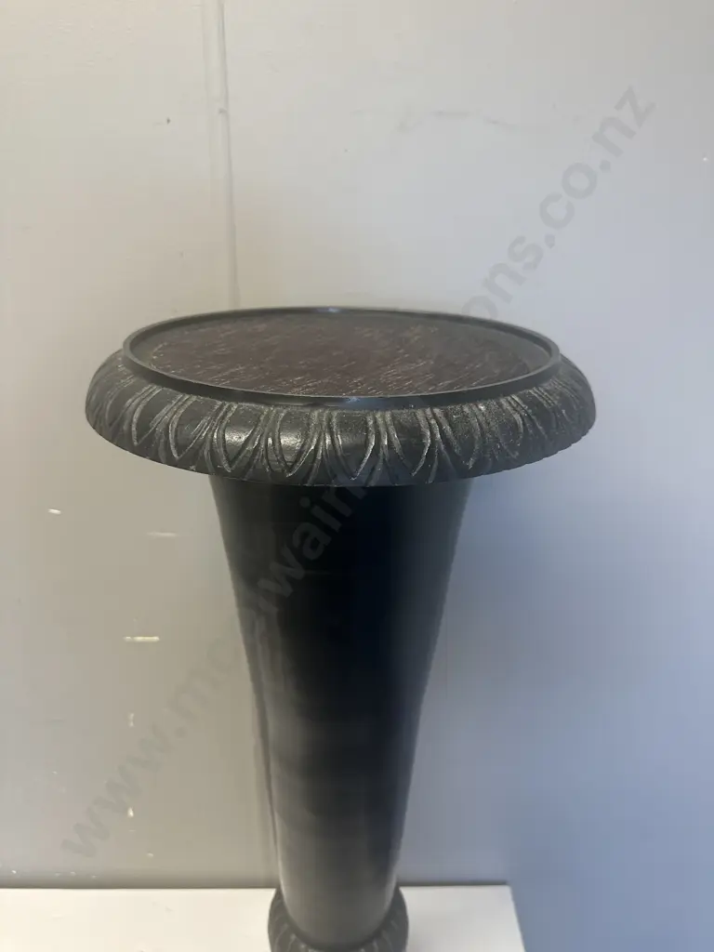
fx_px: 660
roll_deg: -1.1
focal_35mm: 24
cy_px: 476
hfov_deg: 56.8
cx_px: 357
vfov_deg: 71.6
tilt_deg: -22.9
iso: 200
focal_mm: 6.86
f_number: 1.78
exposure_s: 1/100
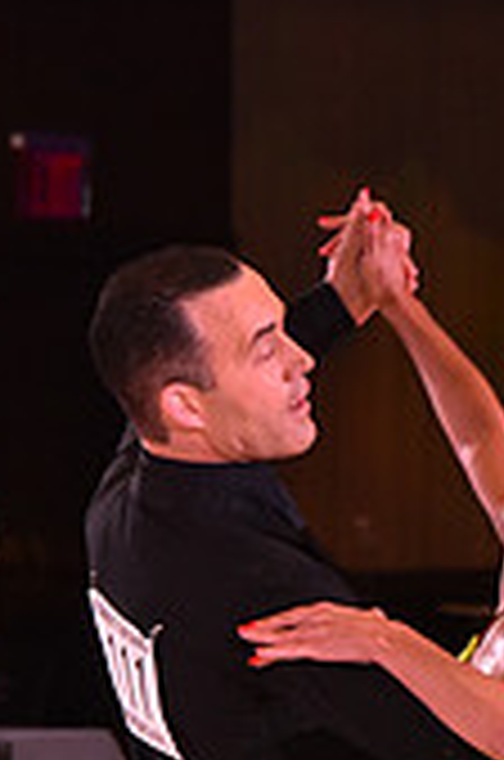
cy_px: 967
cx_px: 448
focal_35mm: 413
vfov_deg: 5.0
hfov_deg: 3.3
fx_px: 8708
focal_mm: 120
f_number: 6.3
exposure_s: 1/320
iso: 2500
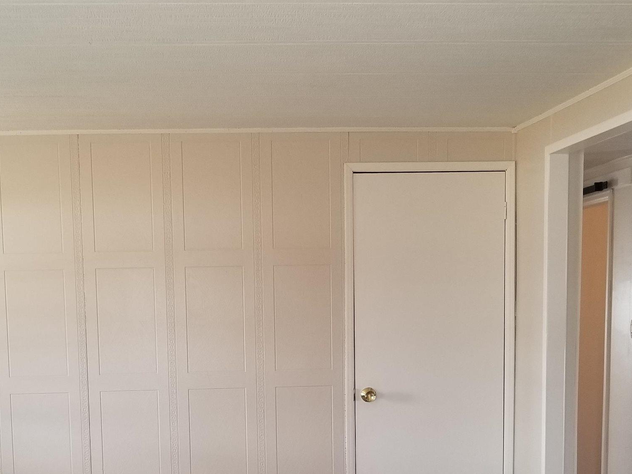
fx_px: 968
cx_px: 259
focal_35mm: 53
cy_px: 432
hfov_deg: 36.1
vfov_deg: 26.5
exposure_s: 1/60
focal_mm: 4.25
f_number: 1.7
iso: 64
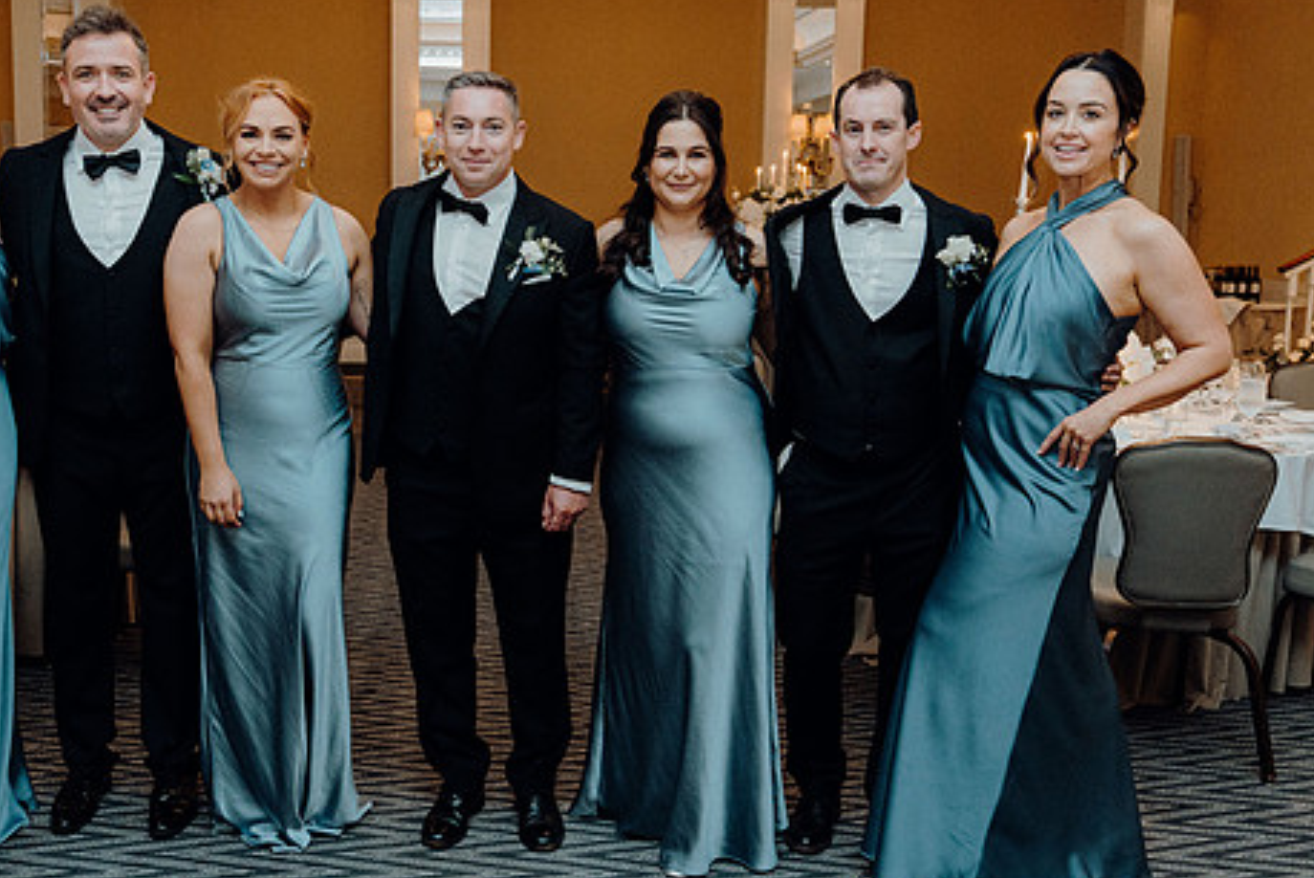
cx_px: 499
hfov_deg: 50.2
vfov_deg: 35.1
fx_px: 1388
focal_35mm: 38
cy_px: 397
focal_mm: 30
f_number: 3.5
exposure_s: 1/160
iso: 2500
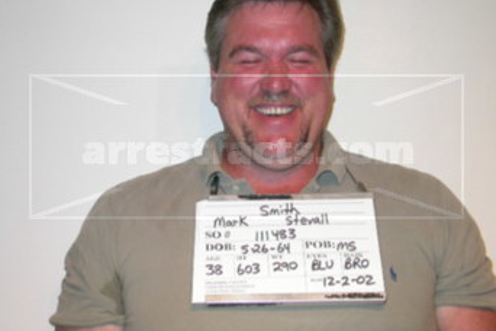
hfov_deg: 31.0
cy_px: 147
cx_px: 247
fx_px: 895
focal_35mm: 65
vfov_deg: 20.9
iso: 100
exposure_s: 1/60.3
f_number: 3.1
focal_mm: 12.9
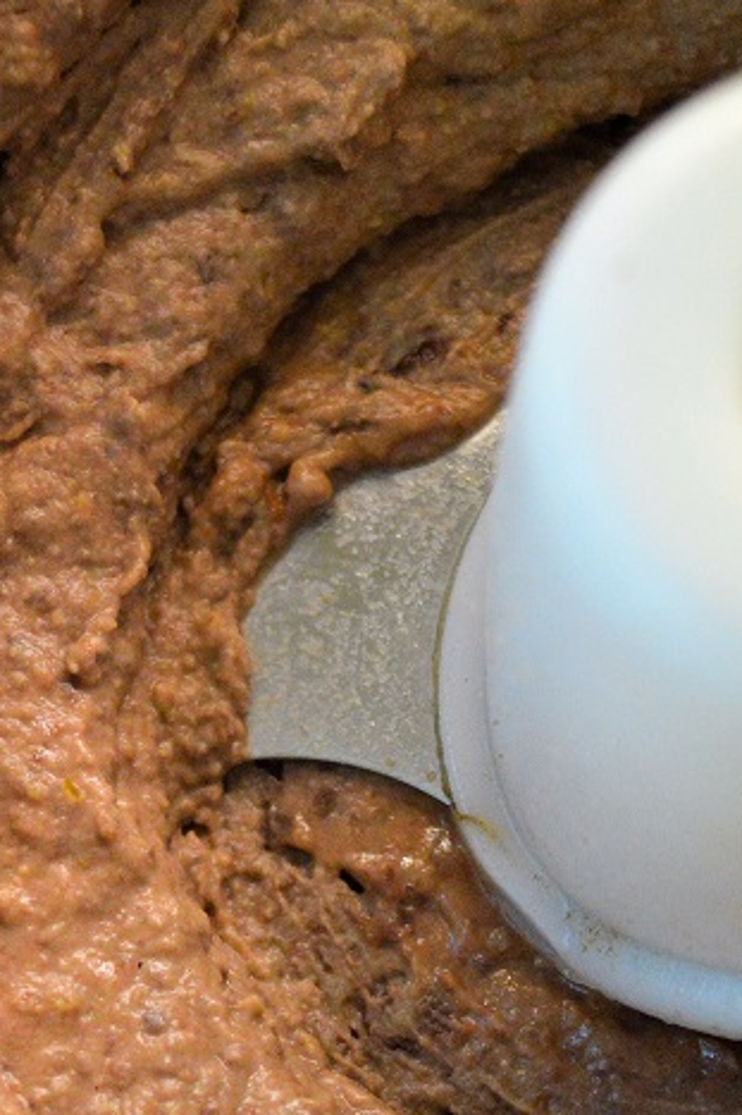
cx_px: 212
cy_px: 893
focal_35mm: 84
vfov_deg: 23.8
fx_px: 2598
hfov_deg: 16.2
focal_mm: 29
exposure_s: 1/250
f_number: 4.5
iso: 3200
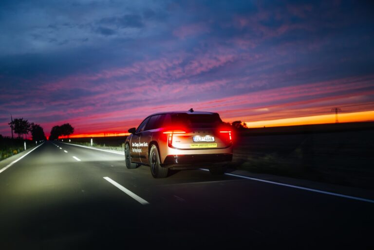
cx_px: 187
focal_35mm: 35
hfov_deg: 54.4
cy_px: 125
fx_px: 364
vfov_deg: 37.9
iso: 1600
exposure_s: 1/60
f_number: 1.2
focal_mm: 35
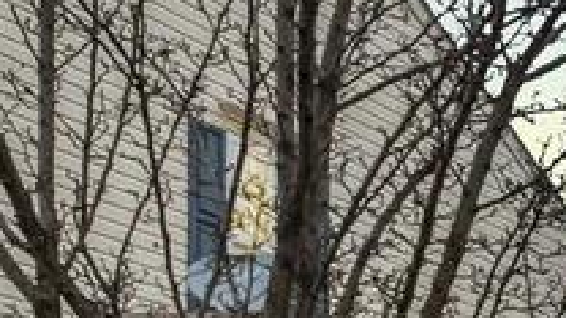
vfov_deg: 9.8
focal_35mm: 116
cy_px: 591
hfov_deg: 12.4
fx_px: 1741
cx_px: 1518
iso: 250
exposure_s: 1/125
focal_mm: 16
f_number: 9
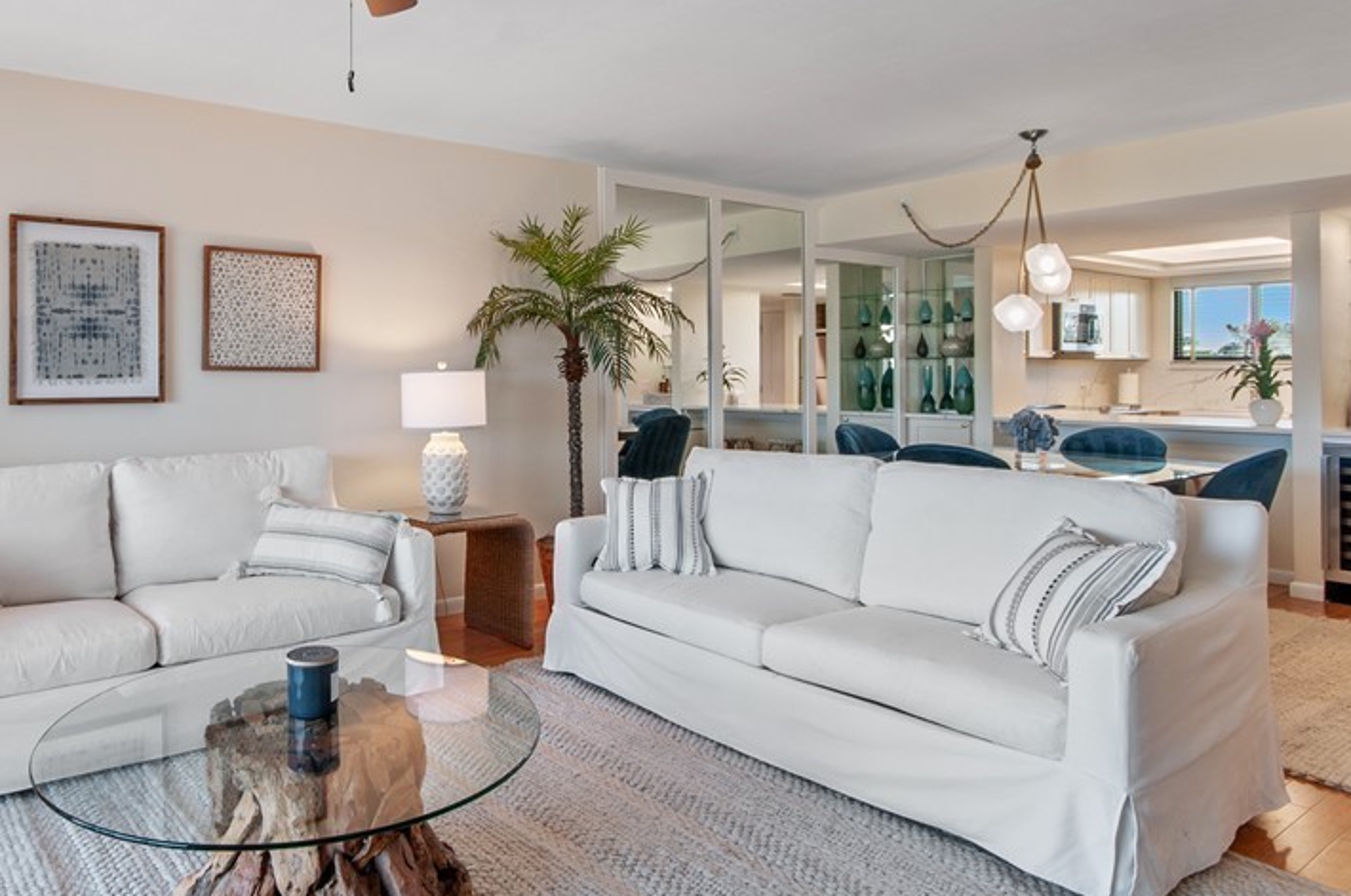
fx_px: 862
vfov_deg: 54.1
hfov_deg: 74.0
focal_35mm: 23
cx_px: 457
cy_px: 316
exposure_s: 1/5
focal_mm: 10
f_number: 8
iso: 200
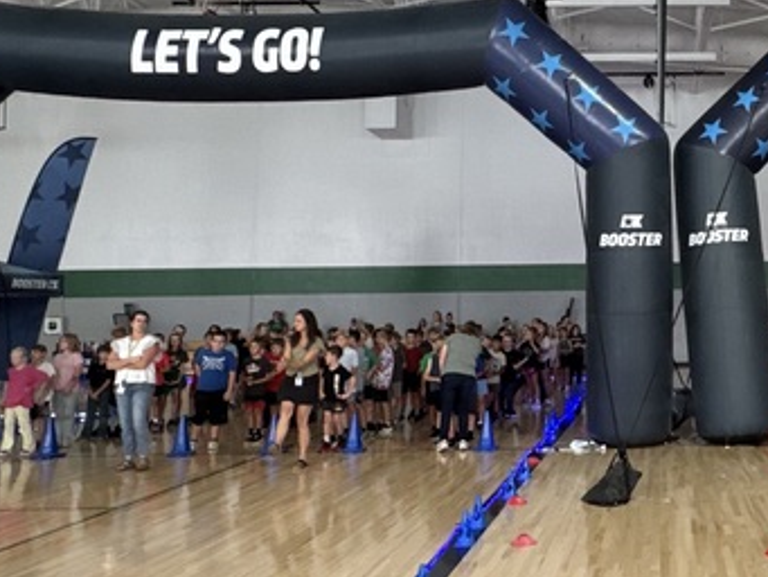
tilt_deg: +8.1
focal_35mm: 42
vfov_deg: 34.1
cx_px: 687
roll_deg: +1.1
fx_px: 932
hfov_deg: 41.4
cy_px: 194
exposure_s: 1/60
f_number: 2.2
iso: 320
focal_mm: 2.22
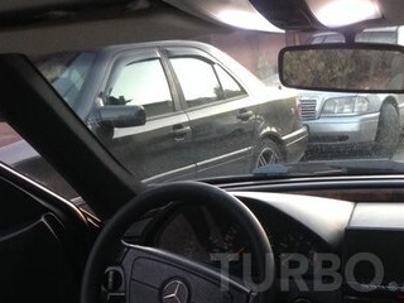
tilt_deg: -20.4
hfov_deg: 27.8
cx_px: 340
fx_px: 794
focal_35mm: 68
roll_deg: +7.6
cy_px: 272
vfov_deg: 21.2
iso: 125
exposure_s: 1/20
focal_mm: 4.12
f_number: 2.4
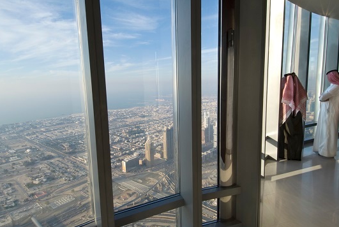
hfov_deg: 81.1
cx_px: 173
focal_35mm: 21
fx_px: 198
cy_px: 111
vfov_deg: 59.7
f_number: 18
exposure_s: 1/6
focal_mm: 12
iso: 100
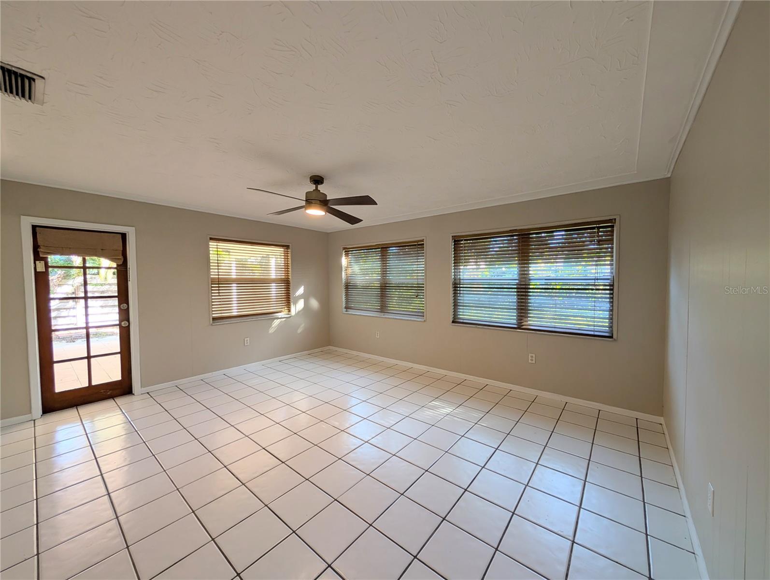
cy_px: 290
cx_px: 385
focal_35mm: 12
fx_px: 267
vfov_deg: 94.6
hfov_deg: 110.5
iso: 77
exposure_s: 1/120
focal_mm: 2.02
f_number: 1.7
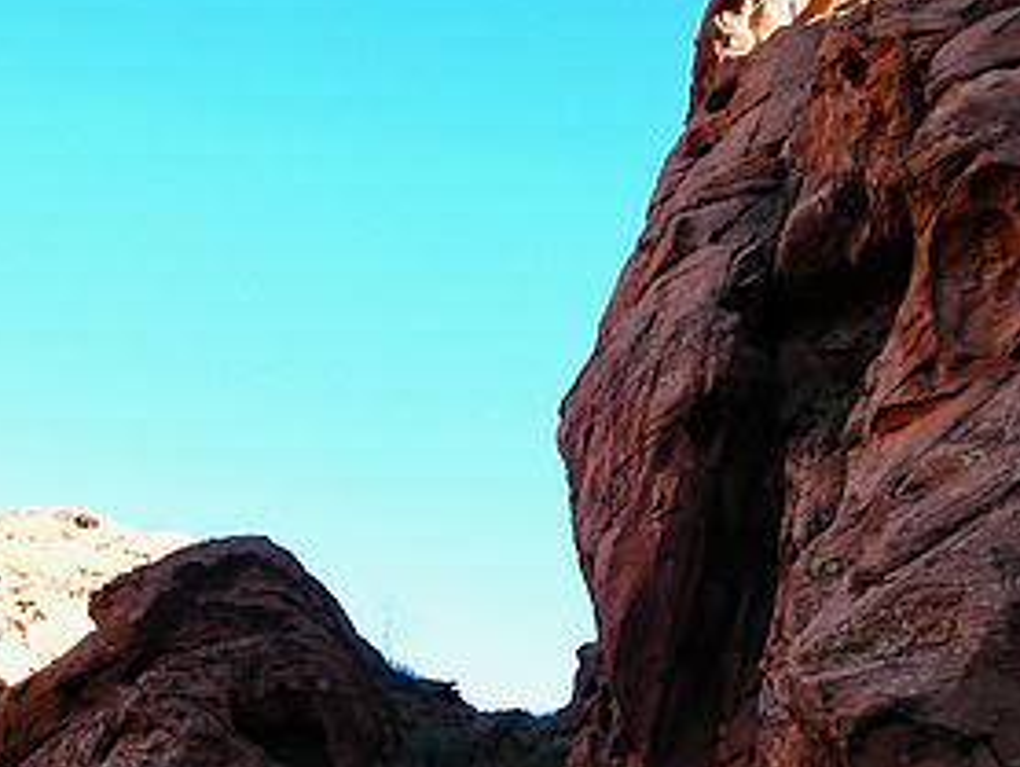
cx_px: 448
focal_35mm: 73
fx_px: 2153
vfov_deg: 20.1
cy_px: 541
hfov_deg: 26.6
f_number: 3
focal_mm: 5.8
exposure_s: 1/160
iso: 50
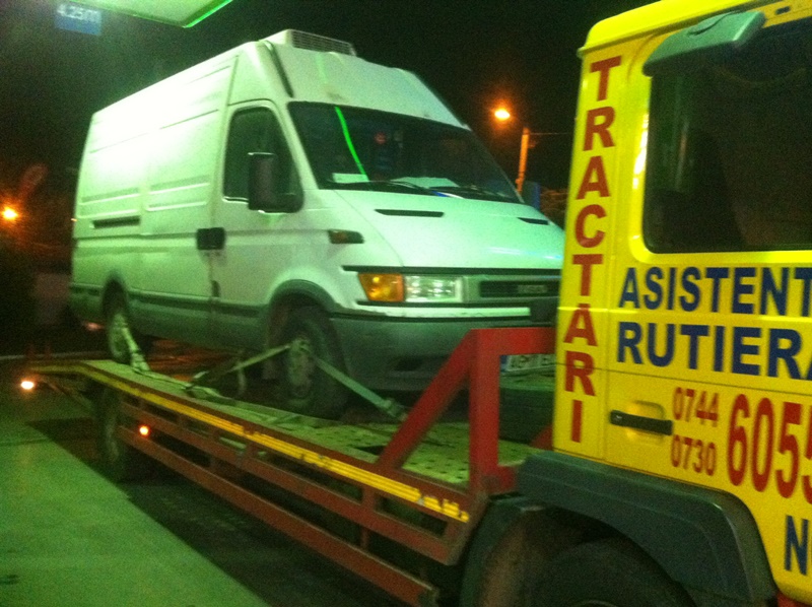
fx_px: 820
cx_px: 406
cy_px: 304
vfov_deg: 40.6
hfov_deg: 52.7
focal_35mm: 35
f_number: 2.8
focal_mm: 3.85
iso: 1000
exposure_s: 1/15
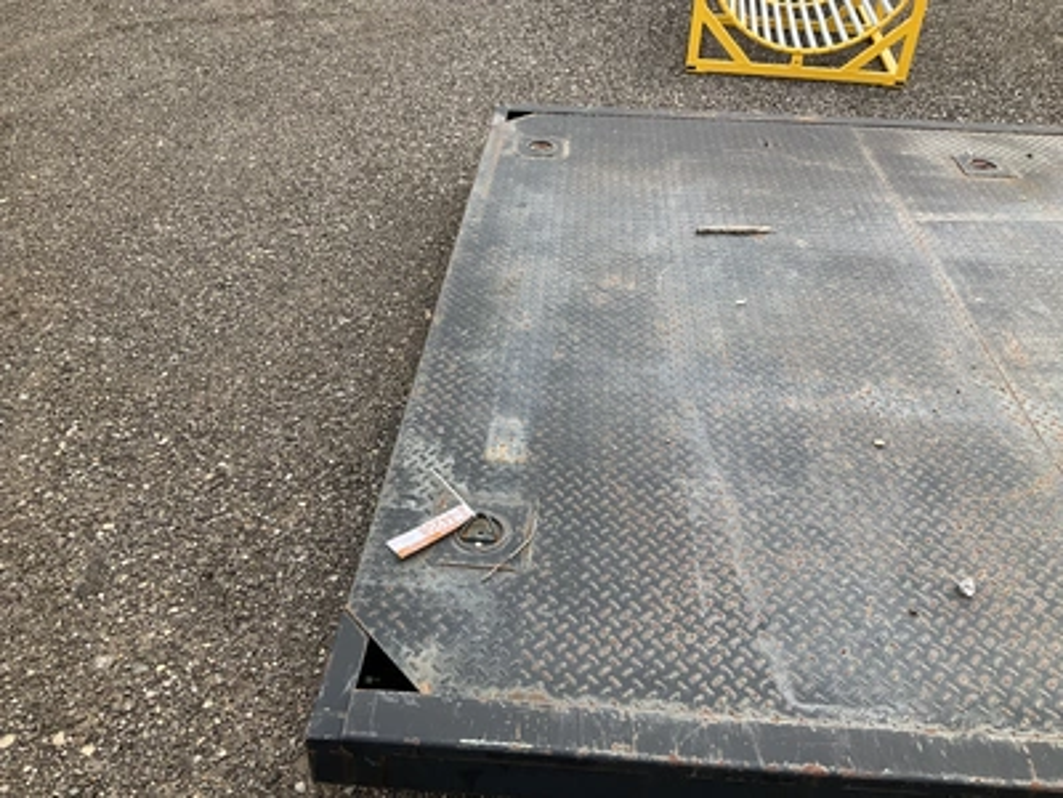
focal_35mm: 29
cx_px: 532
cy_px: 399
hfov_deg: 61.7
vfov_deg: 48.2
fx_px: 891
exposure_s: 1/1015
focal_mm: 3
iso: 25
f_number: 1.8
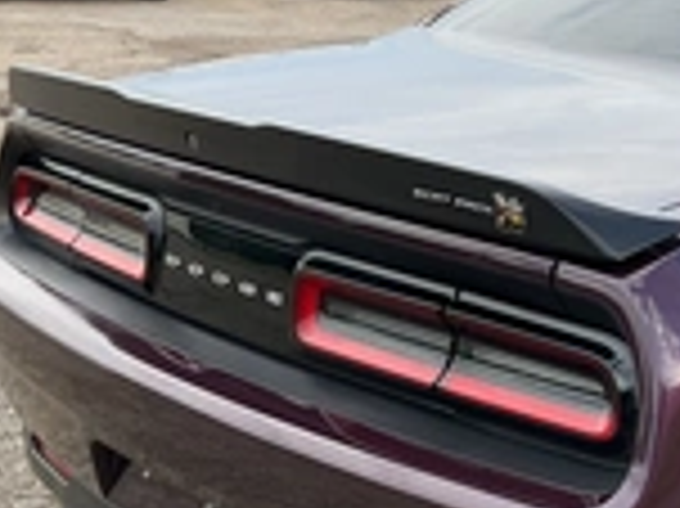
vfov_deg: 19.0
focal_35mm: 77
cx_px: 820
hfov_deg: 23.2
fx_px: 1511
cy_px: 369
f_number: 1.8
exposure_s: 1/403
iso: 25
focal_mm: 3
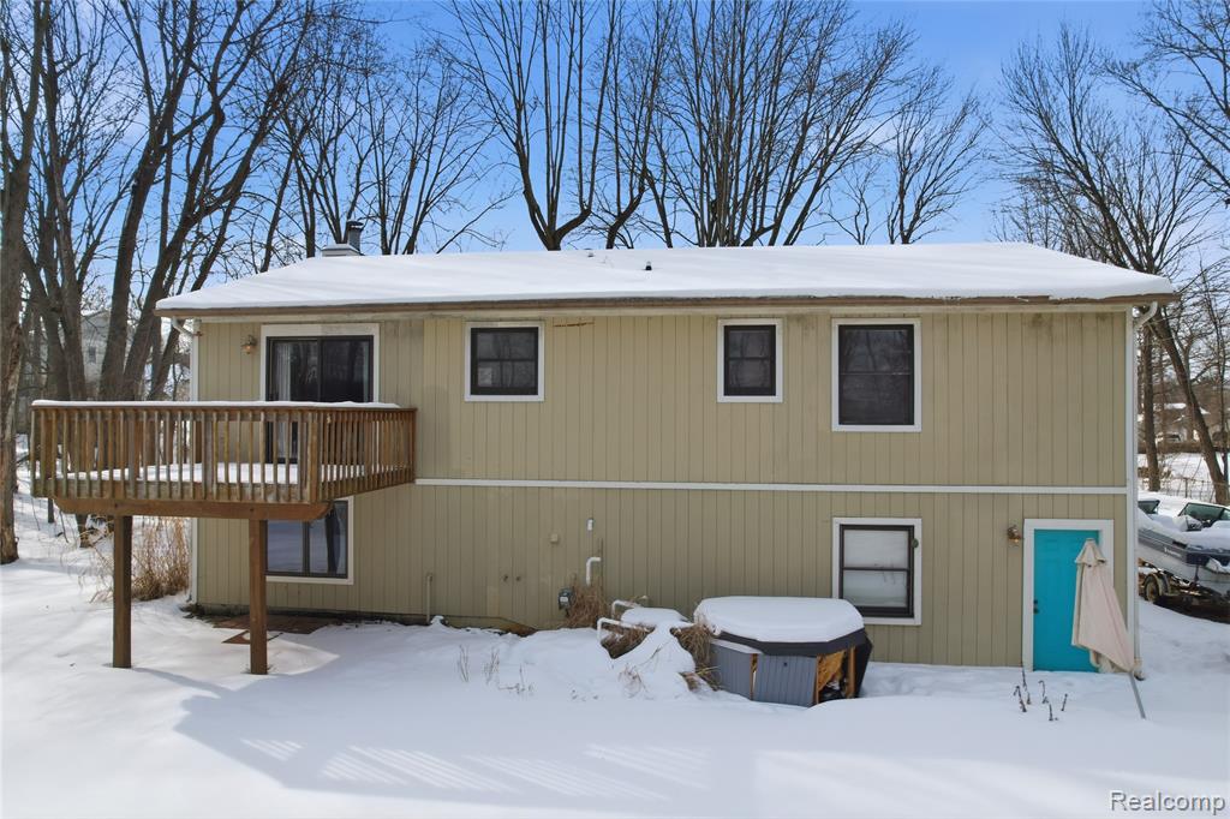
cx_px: 615
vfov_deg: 57.2
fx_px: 751
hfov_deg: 78.6
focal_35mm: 22
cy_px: 410
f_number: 2.8
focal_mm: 8.4
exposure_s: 1/400
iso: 130
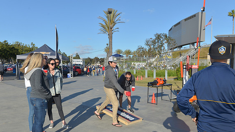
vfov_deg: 34.6
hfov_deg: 58.0
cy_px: 79
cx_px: 117
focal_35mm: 34
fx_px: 212
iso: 250
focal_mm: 32
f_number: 8
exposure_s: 1/800
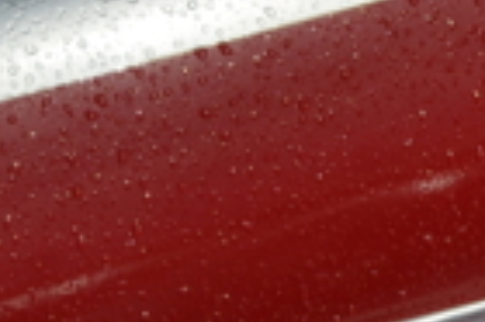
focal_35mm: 258
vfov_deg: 5.2
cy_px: -319
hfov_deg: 7.7
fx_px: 3472
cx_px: 963
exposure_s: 1/400
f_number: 10
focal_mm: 32
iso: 100
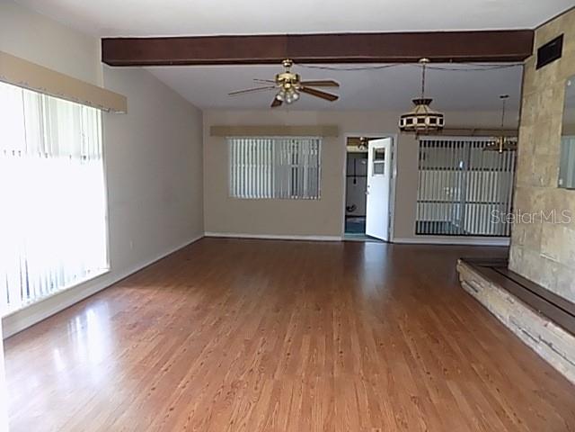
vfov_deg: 58.9
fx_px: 382
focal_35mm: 23
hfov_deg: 73.9
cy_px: 216
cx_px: 288
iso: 360
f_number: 3.1
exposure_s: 1/30
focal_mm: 4
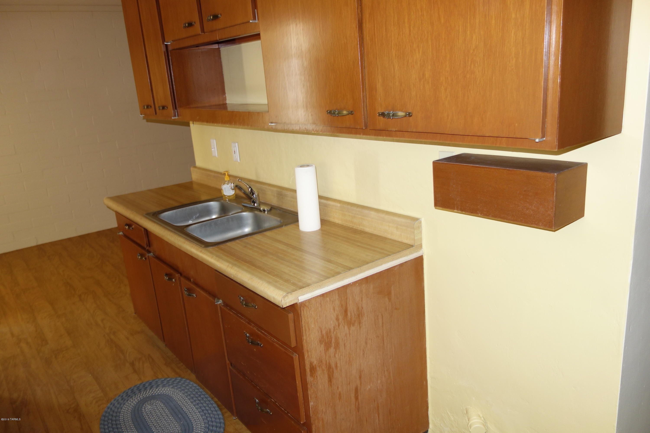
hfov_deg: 65.5
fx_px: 506
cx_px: 325
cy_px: 216
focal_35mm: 28
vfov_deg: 46.4
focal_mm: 10.4
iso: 125
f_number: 1.8
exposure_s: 1/30
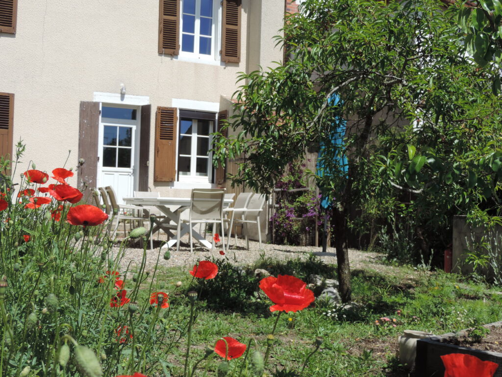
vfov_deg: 30.9
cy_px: 188
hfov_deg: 40.4
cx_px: 251
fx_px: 682
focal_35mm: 47
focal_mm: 8.3
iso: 80
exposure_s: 1/800
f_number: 3.5
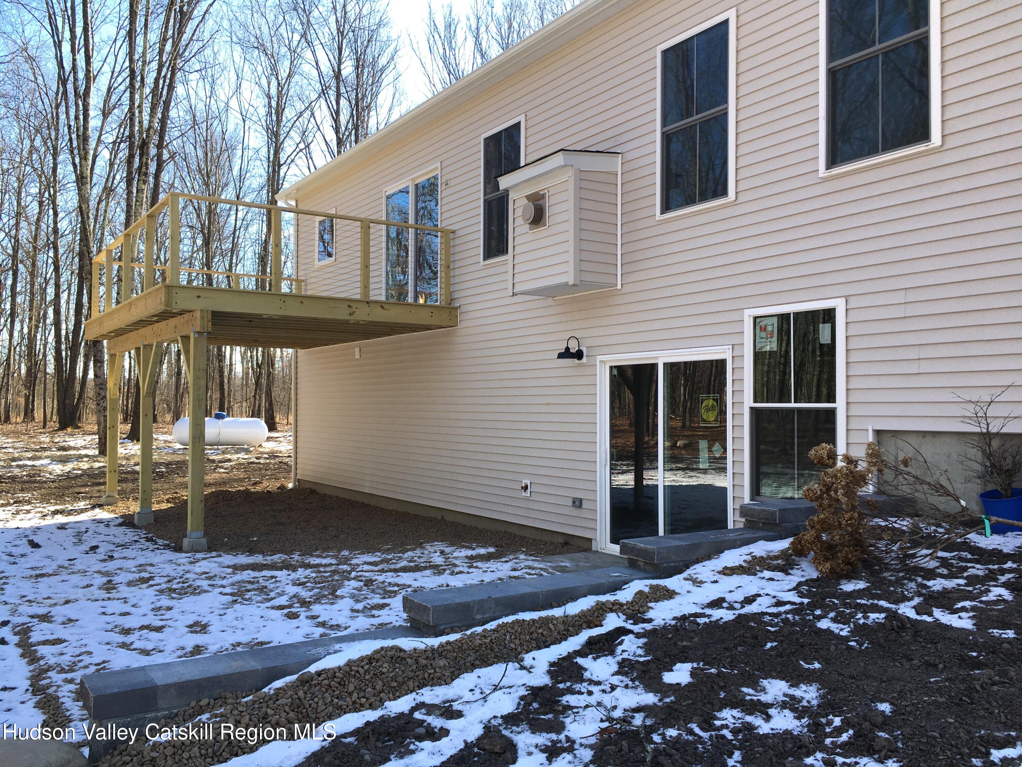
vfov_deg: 48.2
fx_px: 856
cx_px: 511
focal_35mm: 29
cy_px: 384
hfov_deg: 61.7
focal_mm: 4.15
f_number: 2.2
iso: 25
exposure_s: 1/358
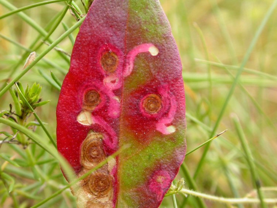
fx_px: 624
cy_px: 104
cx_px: 138
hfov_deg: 25.0
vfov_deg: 18.9
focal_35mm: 78
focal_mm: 16.2
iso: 100
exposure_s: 1/64.2
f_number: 5
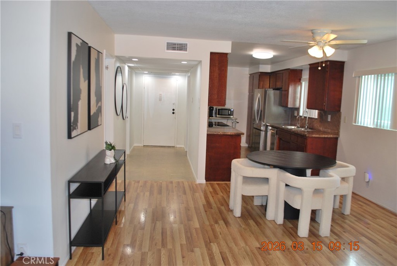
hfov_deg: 67.3
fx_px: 298
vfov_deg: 48.0
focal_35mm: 27
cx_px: 198
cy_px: 133
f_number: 3.5
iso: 200
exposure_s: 1/60
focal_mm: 18
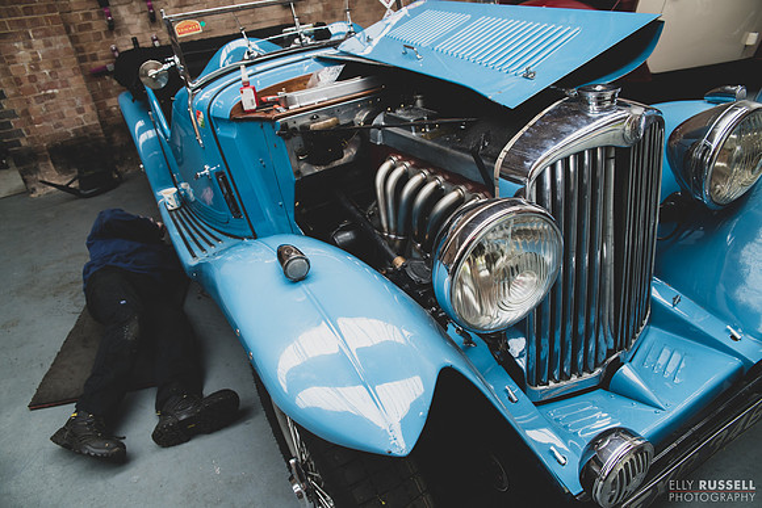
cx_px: 381
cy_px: 254
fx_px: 508
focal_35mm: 24
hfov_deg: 73.7
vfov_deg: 53.2
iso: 500
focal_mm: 24
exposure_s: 1/160
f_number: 6.3
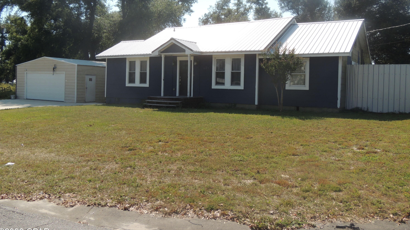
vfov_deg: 35.5
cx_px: 204
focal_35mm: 33
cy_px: 91
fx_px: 359
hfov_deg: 59.5
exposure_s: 1/1250
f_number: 3.1
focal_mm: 5.3
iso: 100
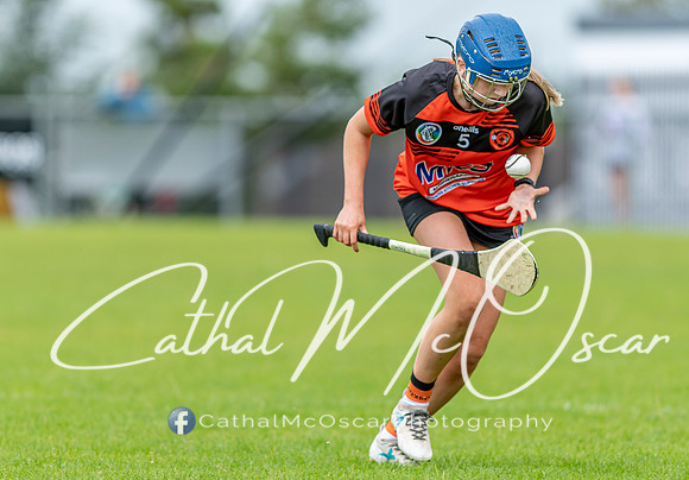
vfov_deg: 2.8
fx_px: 9878
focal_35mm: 509
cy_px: 255
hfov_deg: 4.0
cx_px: 349
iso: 125
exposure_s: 1/1000
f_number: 2.8
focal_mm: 300
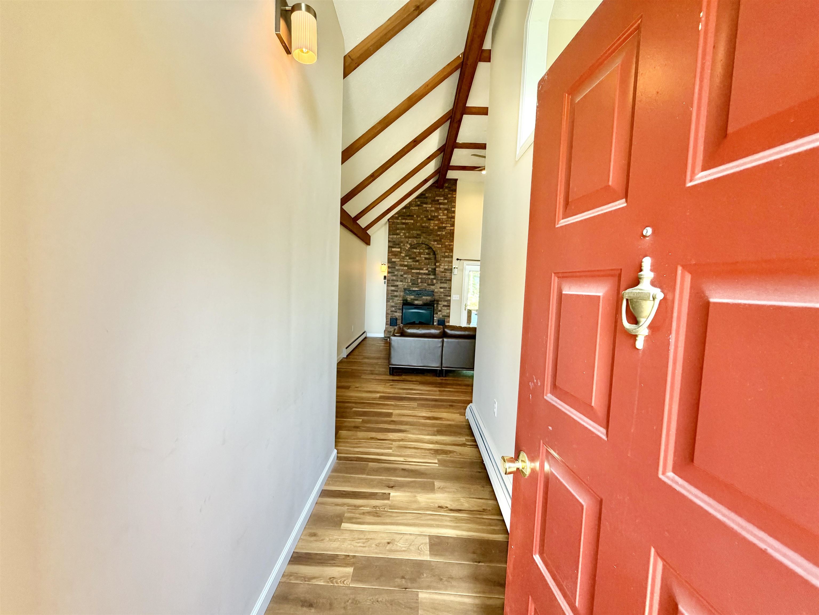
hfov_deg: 102.1
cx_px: 410
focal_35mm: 14
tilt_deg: -3.2
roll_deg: -1.9
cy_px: 308
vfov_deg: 85.7
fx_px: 331
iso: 250
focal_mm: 2.22
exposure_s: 1/121
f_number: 2.2
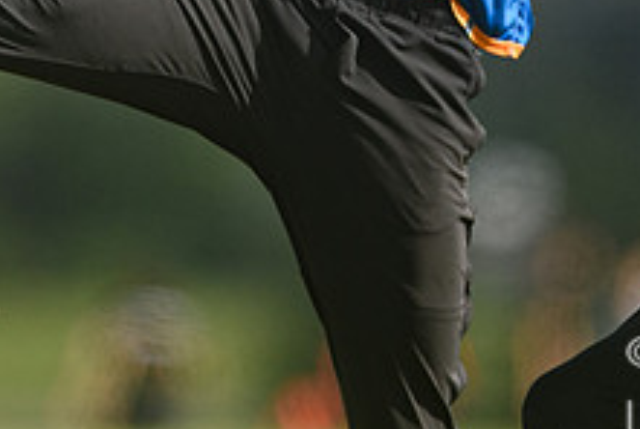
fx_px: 37240
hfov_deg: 1.0
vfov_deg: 0.7
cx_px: 272
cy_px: -13
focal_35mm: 2092
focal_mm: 400
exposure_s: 1/1600
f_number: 3.2
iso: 100
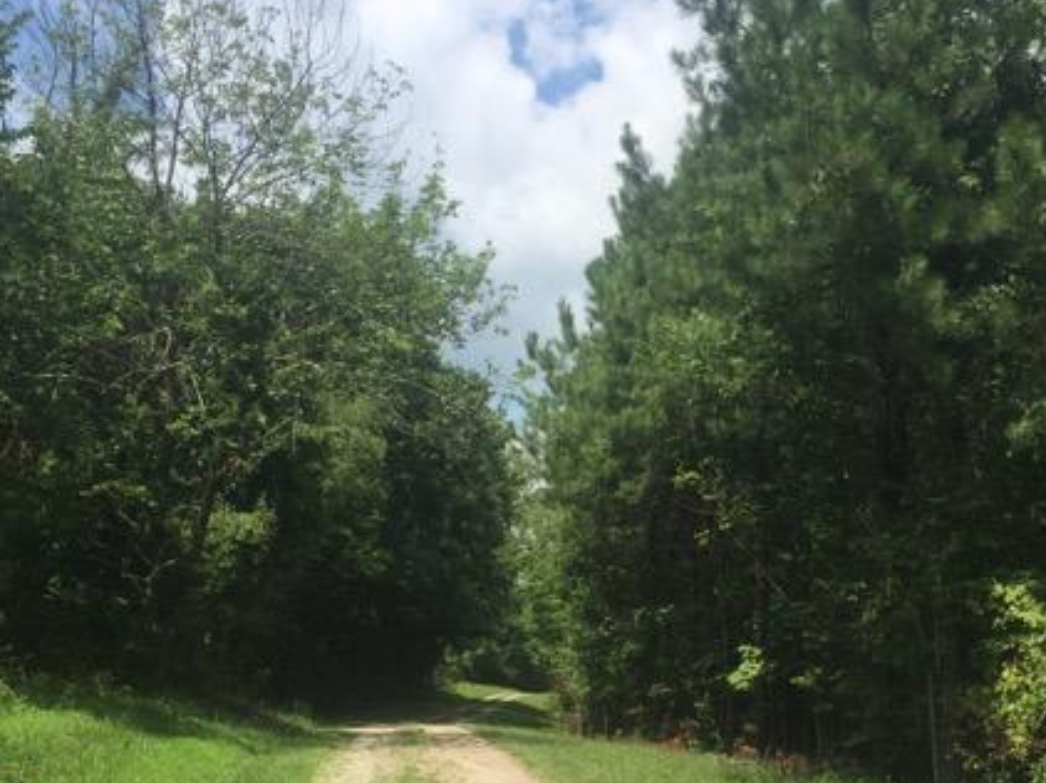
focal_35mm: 44
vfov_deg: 32.6
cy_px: 518
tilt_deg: +4.1
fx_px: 1329
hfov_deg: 42.9
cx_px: 595
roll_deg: -2.6
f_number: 2.2
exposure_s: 1/1582
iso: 32
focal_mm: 4.15
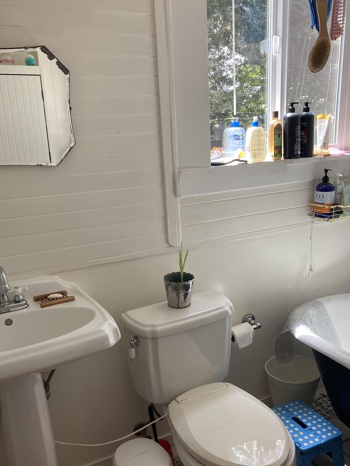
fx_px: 458
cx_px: 188
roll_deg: +2.3
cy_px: 274
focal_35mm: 34
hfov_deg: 41.8
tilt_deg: -17.3
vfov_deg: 53.7
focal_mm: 3.99
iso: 80
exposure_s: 1/121
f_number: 1.8
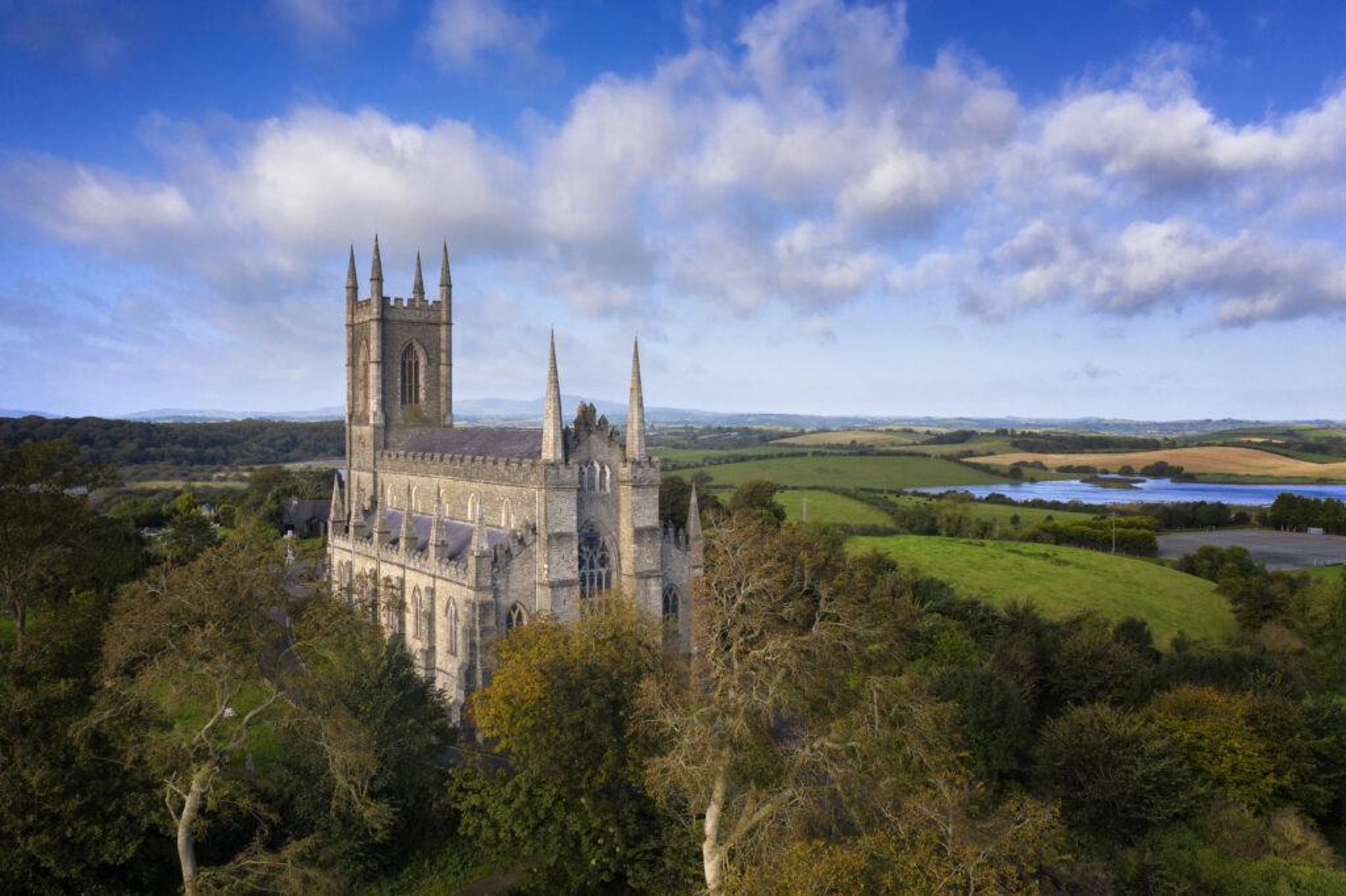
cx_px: 673
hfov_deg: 65.5
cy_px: 448
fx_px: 1046
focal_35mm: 28
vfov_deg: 46.4
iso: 100
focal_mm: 10.26
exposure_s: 1/1000
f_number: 4.5
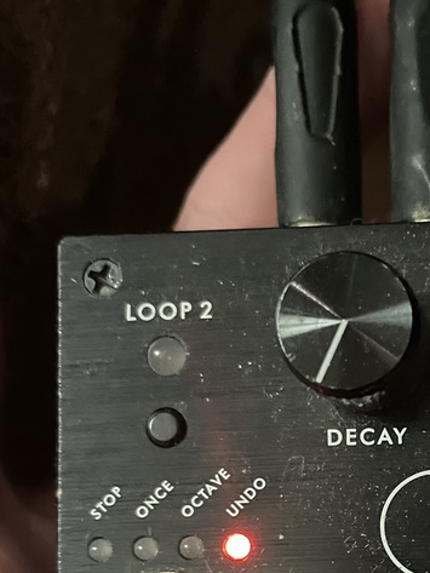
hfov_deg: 21.2
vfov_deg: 28.0
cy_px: 546
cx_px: 466
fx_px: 1093
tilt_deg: -83.1
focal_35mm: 66
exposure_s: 1/30
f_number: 1.6
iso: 1000
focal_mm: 5.1
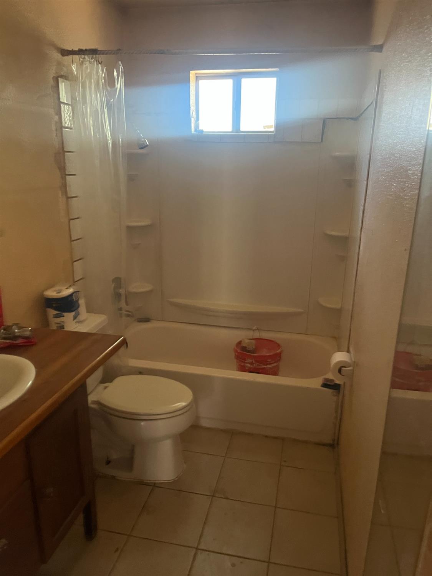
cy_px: 288
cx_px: 216
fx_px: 433
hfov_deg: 53.1
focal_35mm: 26
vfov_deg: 67.3
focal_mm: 5.1
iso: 500
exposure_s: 1/40
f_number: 1.6
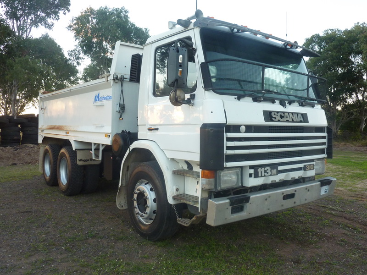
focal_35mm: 29
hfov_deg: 61.7
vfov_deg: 48.2
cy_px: 138
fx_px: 307
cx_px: 184
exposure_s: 1/30
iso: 160
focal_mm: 4.7
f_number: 3.4
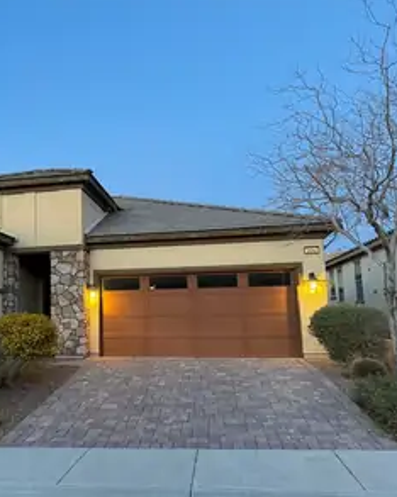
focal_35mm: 32
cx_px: 103
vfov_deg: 55.7
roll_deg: +0.9
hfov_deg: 44.4
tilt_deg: +7.9
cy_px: 249
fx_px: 470
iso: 320
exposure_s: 1/60
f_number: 1.78
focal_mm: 6.76
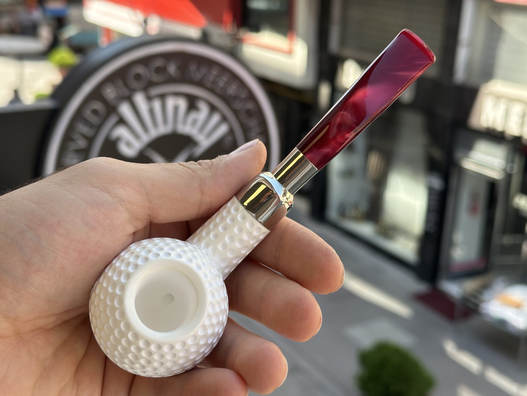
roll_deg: -1.9
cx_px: 264
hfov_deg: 39.7
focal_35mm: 48
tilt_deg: -19.1
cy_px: 198
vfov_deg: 30.3
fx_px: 731
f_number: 1.78
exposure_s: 1/587
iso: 64
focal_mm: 6.86
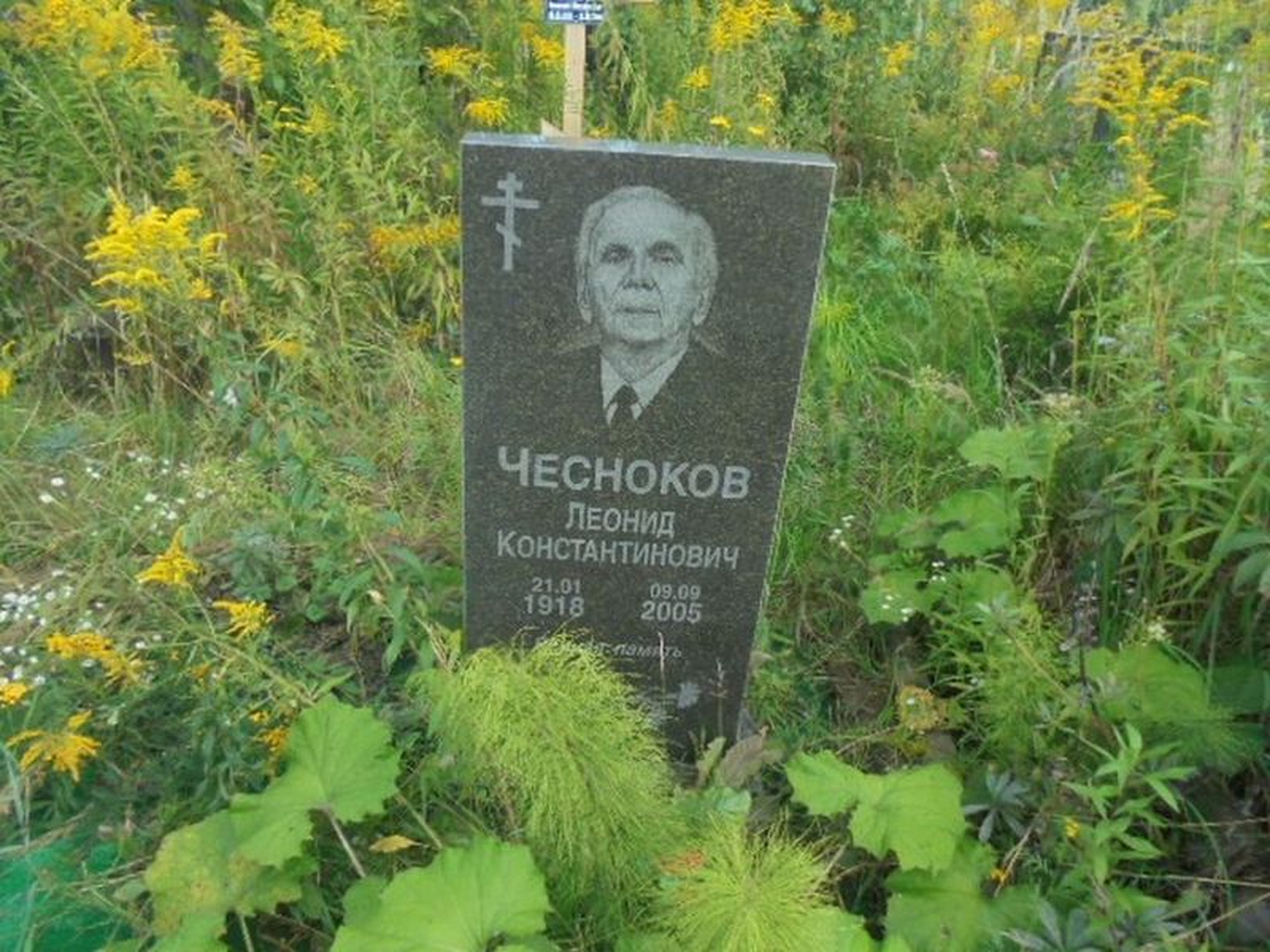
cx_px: 635
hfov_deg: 67.3
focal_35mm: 26
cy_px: 476
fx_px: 954
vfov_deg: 53.1
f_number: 3.5
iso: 100
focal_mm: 4.6
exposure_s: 1/200
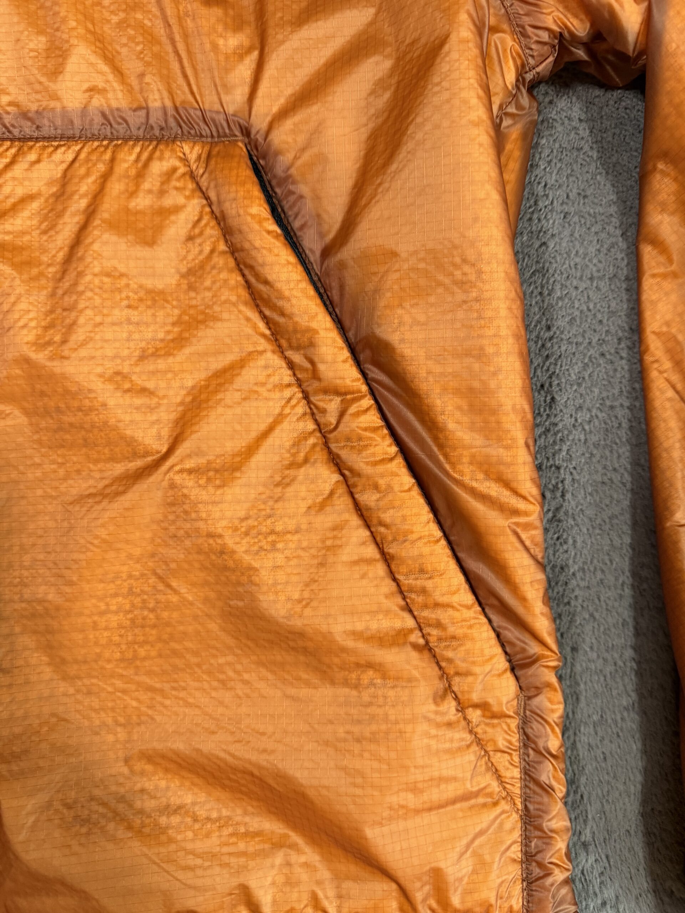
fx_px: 633
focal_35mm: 24
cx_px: 342
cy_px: 456
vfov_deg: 71.6
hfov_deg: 56.8
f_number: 1.78
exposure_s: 1/60
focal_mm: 6.76
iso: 320
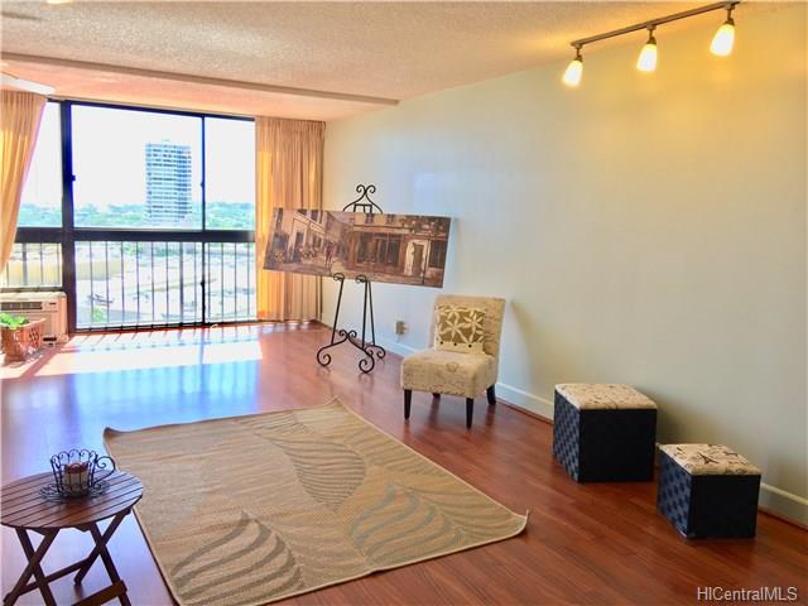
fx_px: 677
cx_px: 404
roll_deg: -3.5
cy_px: 303
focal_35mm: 29
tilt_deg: -7.1
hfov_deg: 61.7
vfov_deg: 48.2
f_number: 2.2
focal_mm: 4.15
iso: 32
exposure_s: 1/40
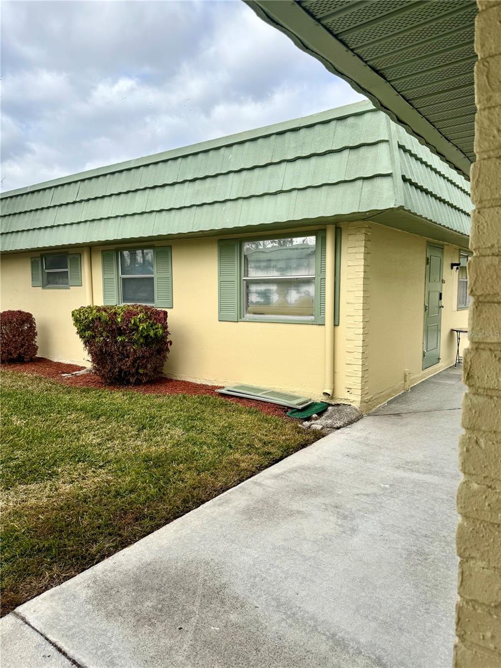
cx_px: 250
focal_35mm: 24
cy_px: 334
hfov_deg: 56.8
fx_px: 463
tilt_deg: -5.4
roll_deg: +1.4
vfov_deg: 71.6
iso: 80
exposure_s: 1/4049
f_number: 1.78
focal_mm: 6.76
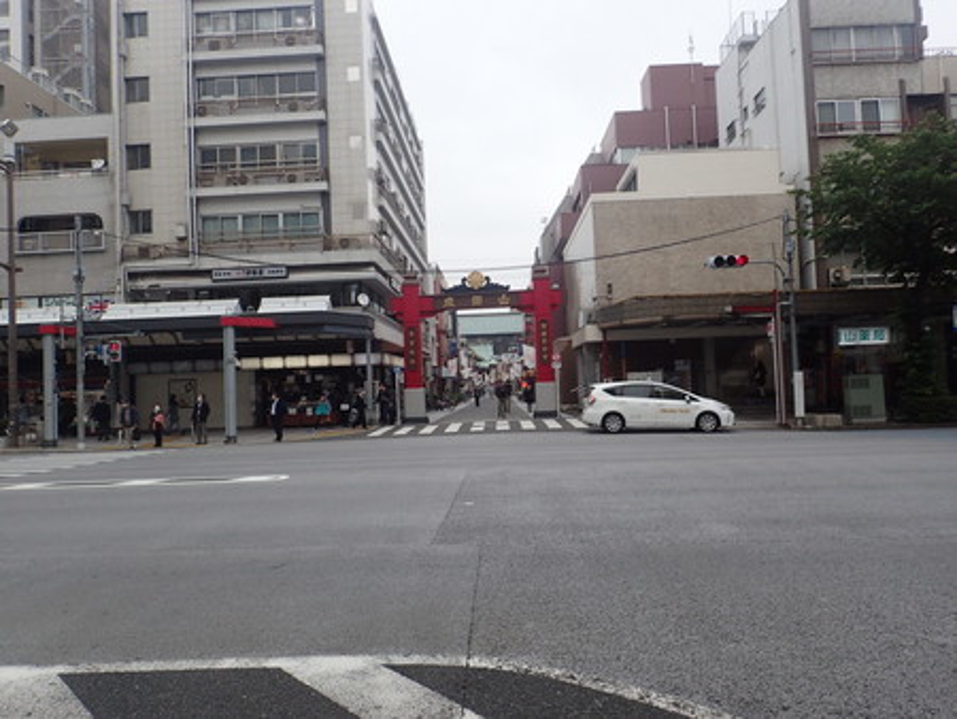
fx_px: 692
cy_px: 360
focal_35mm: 25
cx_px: 478
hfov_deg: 69.4
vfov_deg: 54.9
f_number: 8
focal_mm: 4.5
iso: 200
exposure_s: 1/125
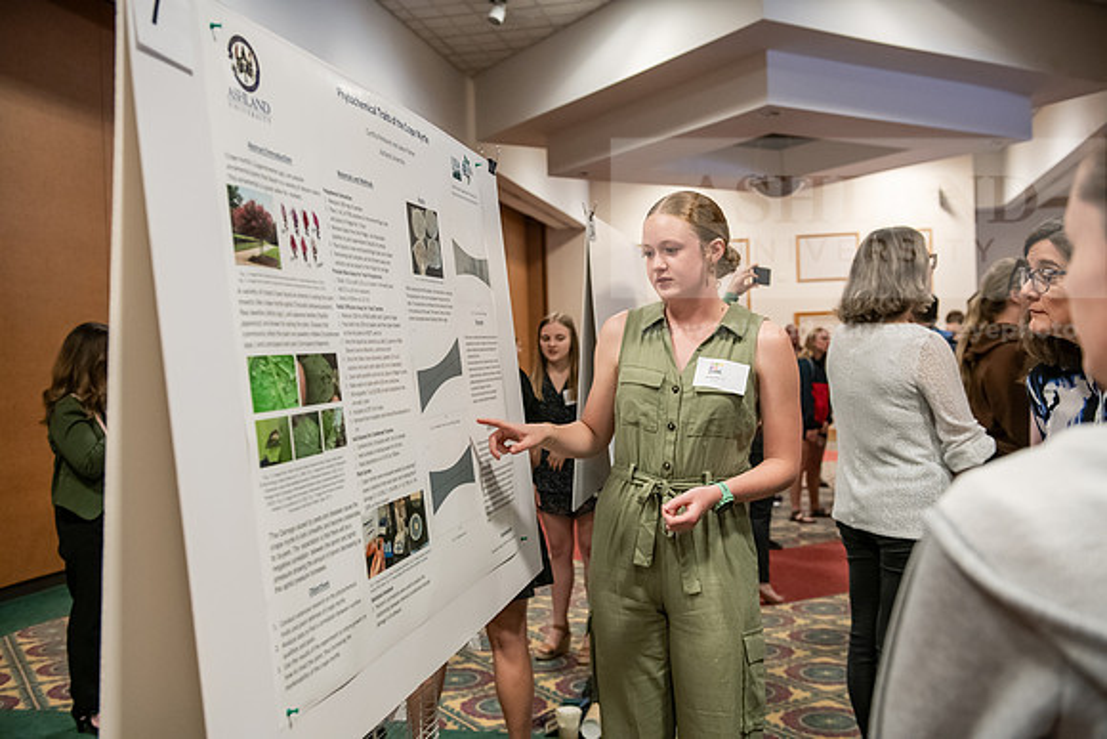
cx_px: 554
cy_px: 370
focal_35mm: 35
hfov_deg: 54.4
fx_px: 1076
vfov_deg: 37.9
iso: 3200
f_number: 3.5
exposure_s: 1/200
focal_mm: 35
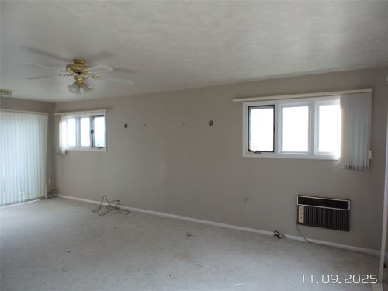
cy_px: 146
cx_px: 194
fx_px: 258
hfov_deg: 73.9
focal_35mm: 23
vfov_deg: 58.9
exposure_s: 1/60
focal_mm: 4.1
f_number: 3.5
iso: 100
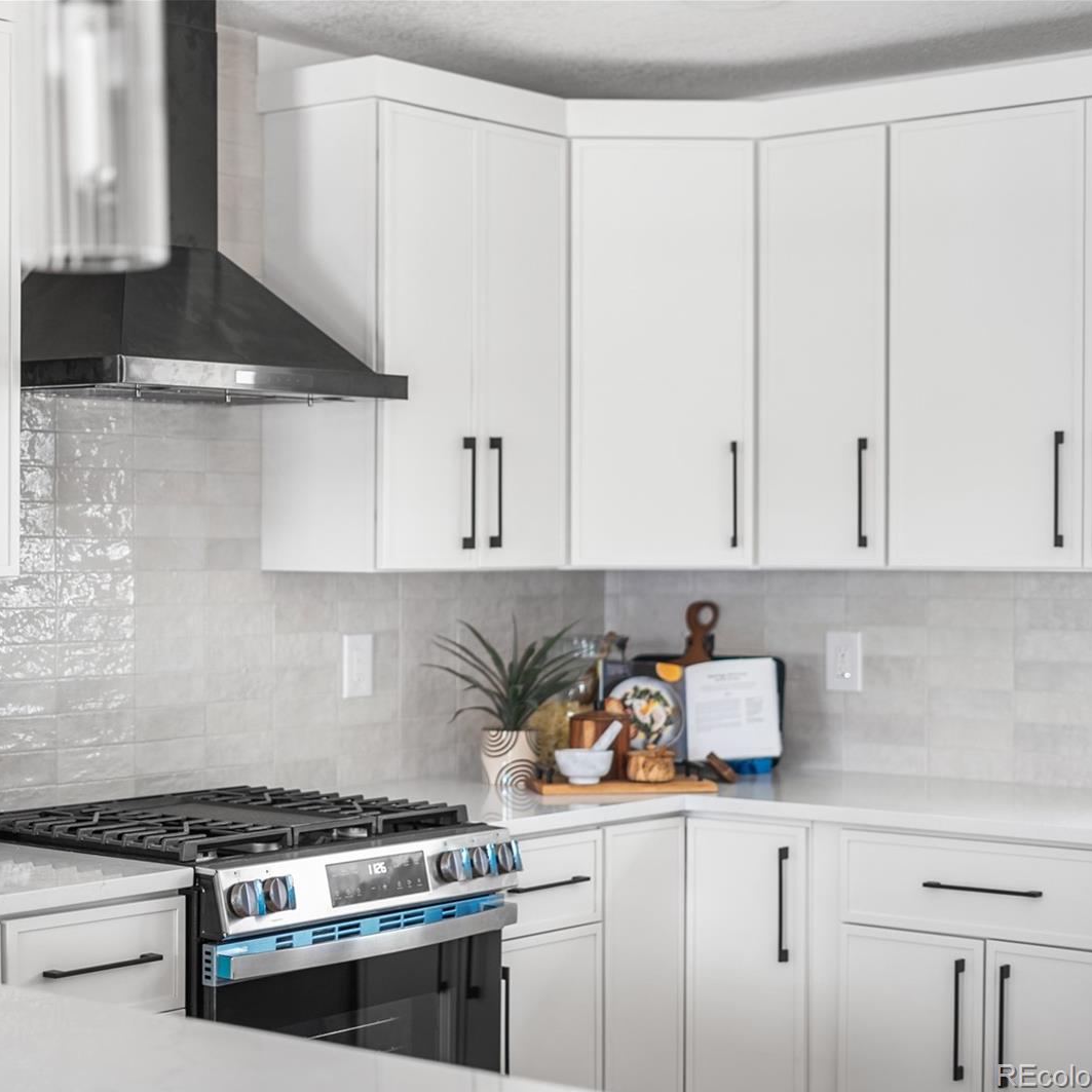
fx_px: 2284
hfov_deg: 26.7
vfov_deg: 26.9
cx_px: 341
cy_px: 548
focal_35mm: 64
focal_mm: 50
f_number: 1.8
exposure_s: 1/13
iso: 200
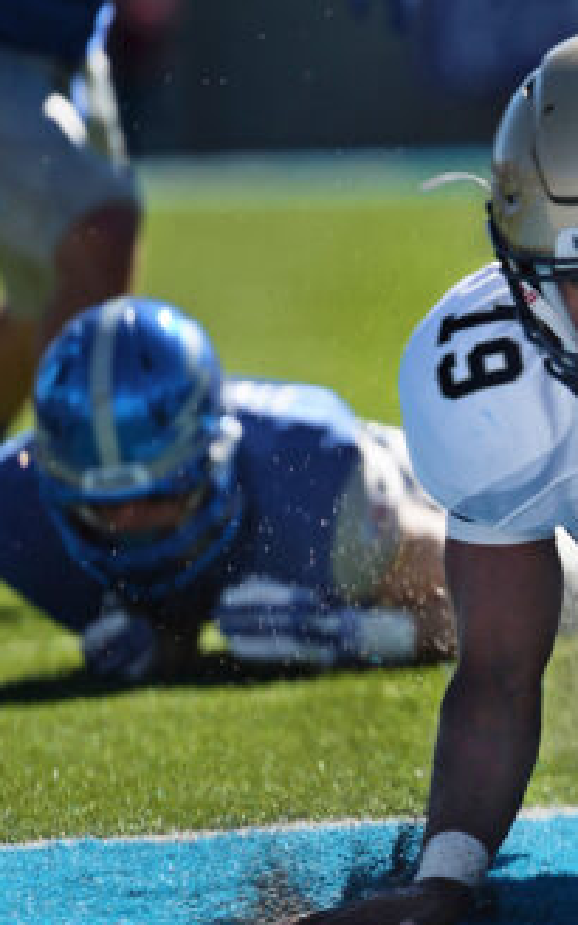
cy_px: 448
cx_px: 615
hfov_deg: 3.5
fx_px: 9401
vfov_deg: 5.6
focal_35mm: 373
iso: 200
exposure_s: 1/4000
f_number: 2.8
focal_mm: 200
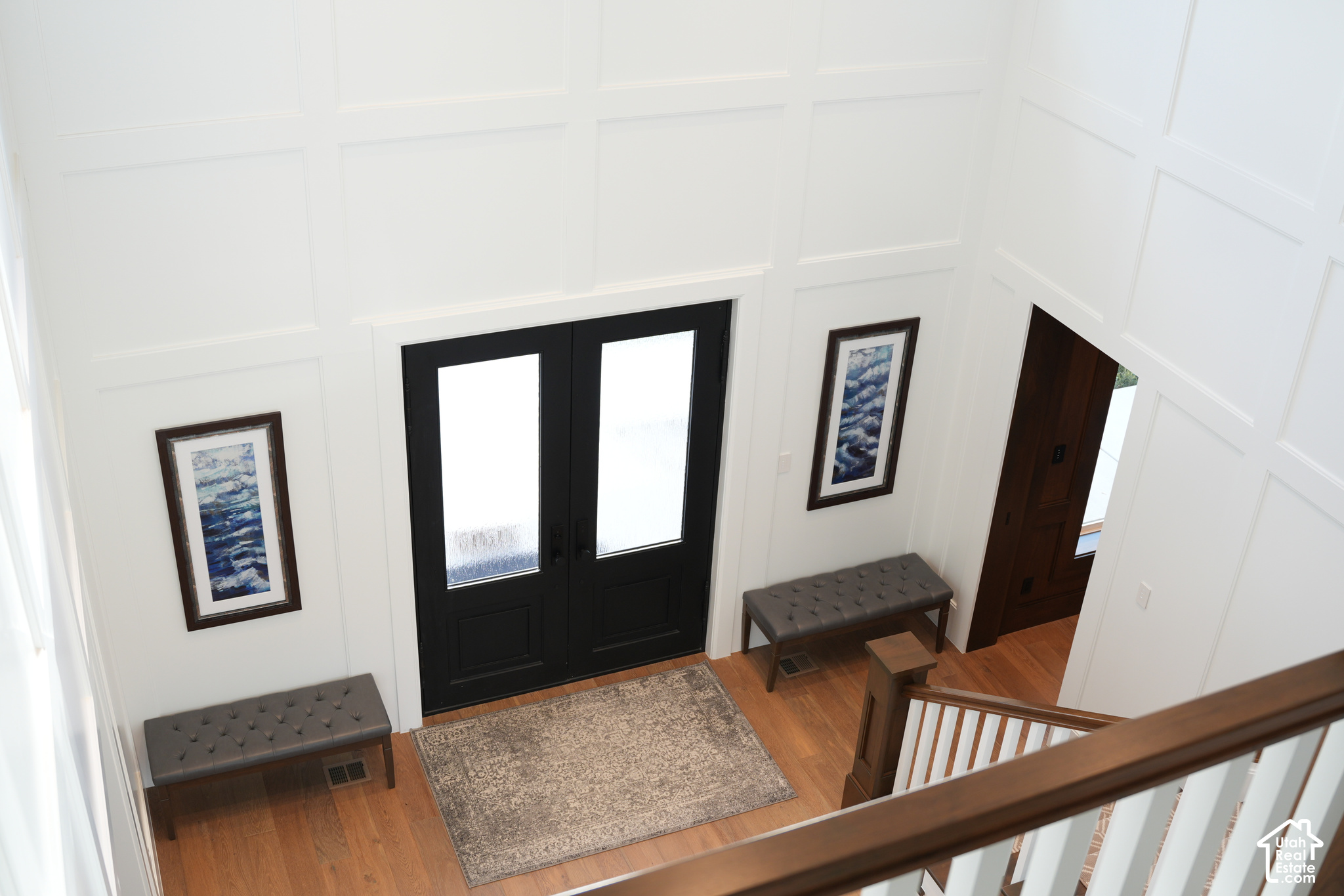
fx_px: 1344
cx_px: 672
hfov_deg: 53.1
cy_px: 448
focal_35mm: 36
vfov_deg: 36.9
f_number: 2.8
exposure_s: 1/40
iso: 160
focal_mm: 24
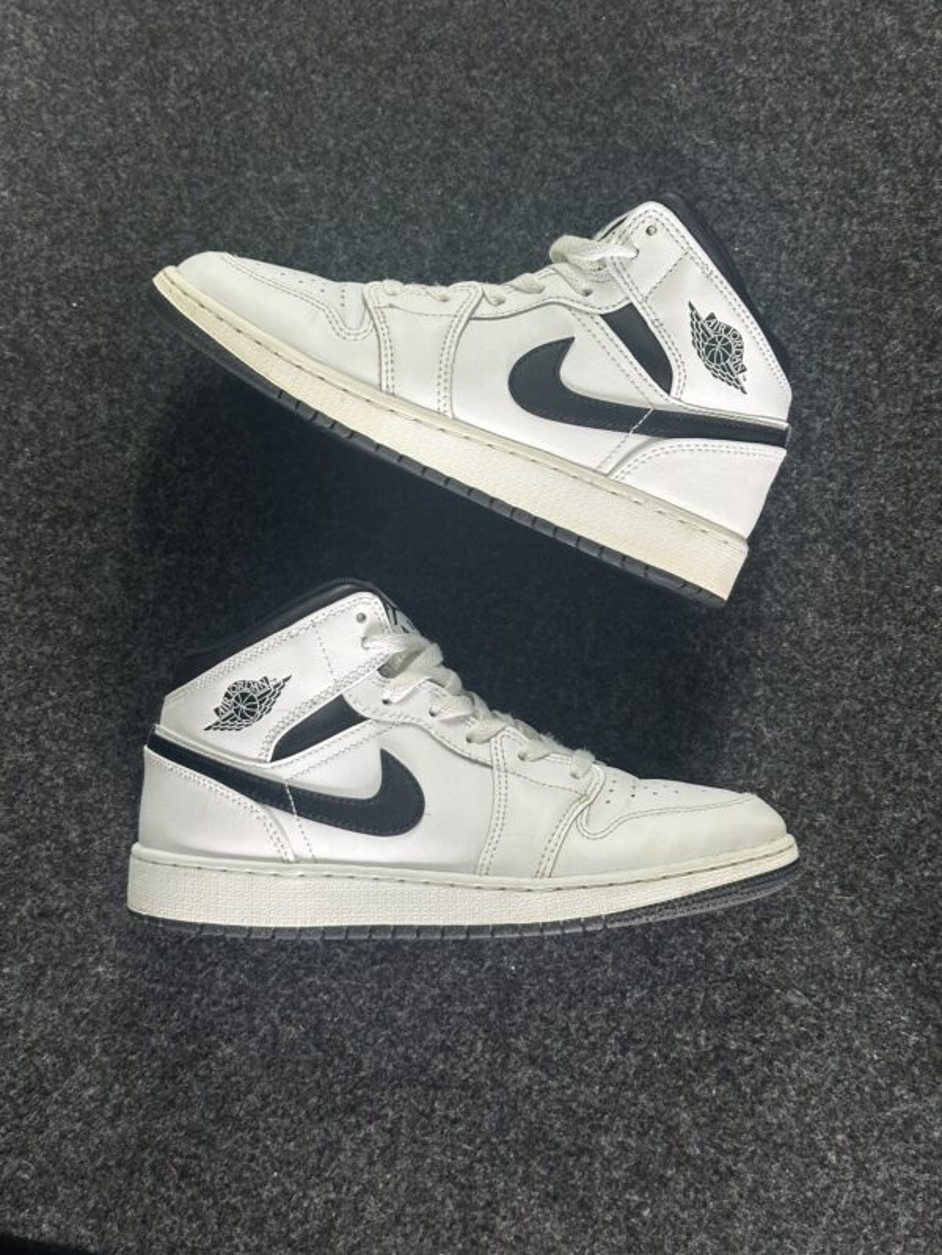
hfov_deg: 30.3
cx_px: 471
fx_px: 1740
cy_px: 628
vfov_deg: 39.6
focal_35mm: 48
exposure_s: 1/50
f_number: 1.78
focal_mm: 6.86
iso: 125
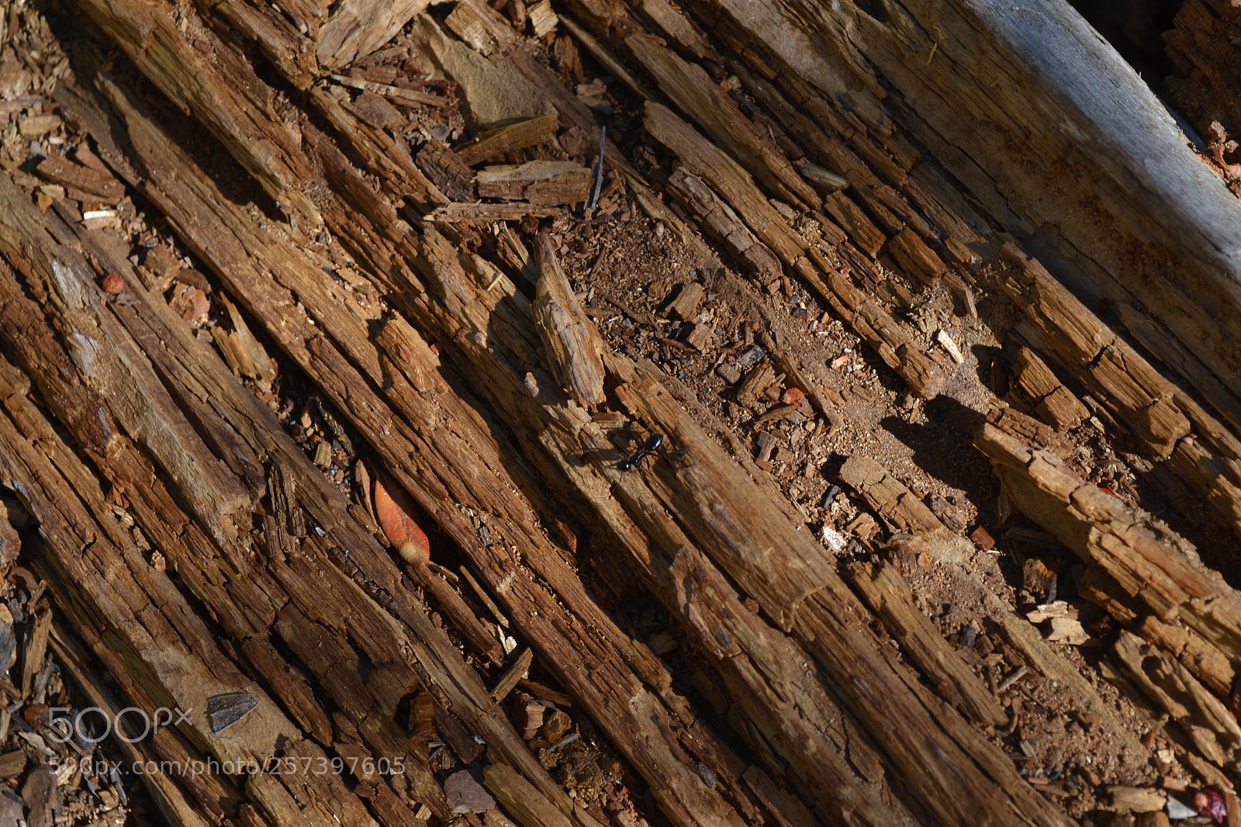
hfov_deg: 28.1
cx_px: 620
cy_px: 414
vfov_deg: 18.9
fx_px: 2481
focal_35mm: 72
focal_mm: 48
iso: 100
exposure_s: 1/125
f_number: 8
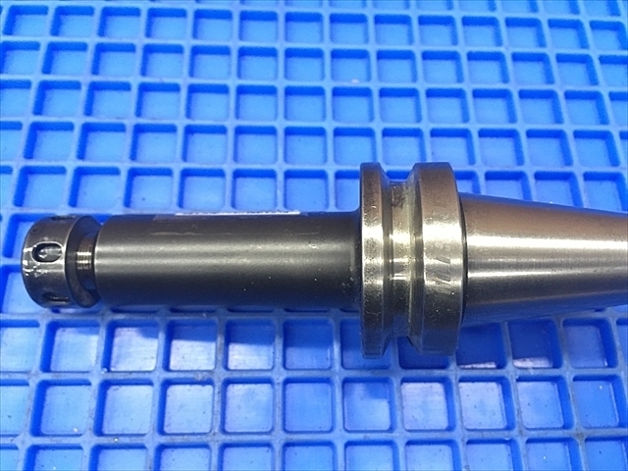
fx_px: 526
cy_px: 236
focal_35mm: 29
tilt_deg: -67.8
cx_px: 314
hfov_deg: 61.7
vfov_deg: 48.2
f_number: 2.2
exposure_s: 1/24
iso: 200
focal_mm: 4.15
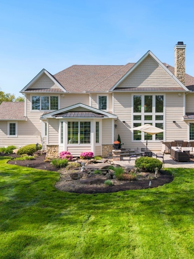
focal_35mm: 33
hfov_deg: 42.6
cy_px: 128
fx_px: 247
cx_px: 123
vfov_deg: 55.3
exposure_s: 1/8000
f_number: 1.8
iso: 320
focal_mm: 8.67
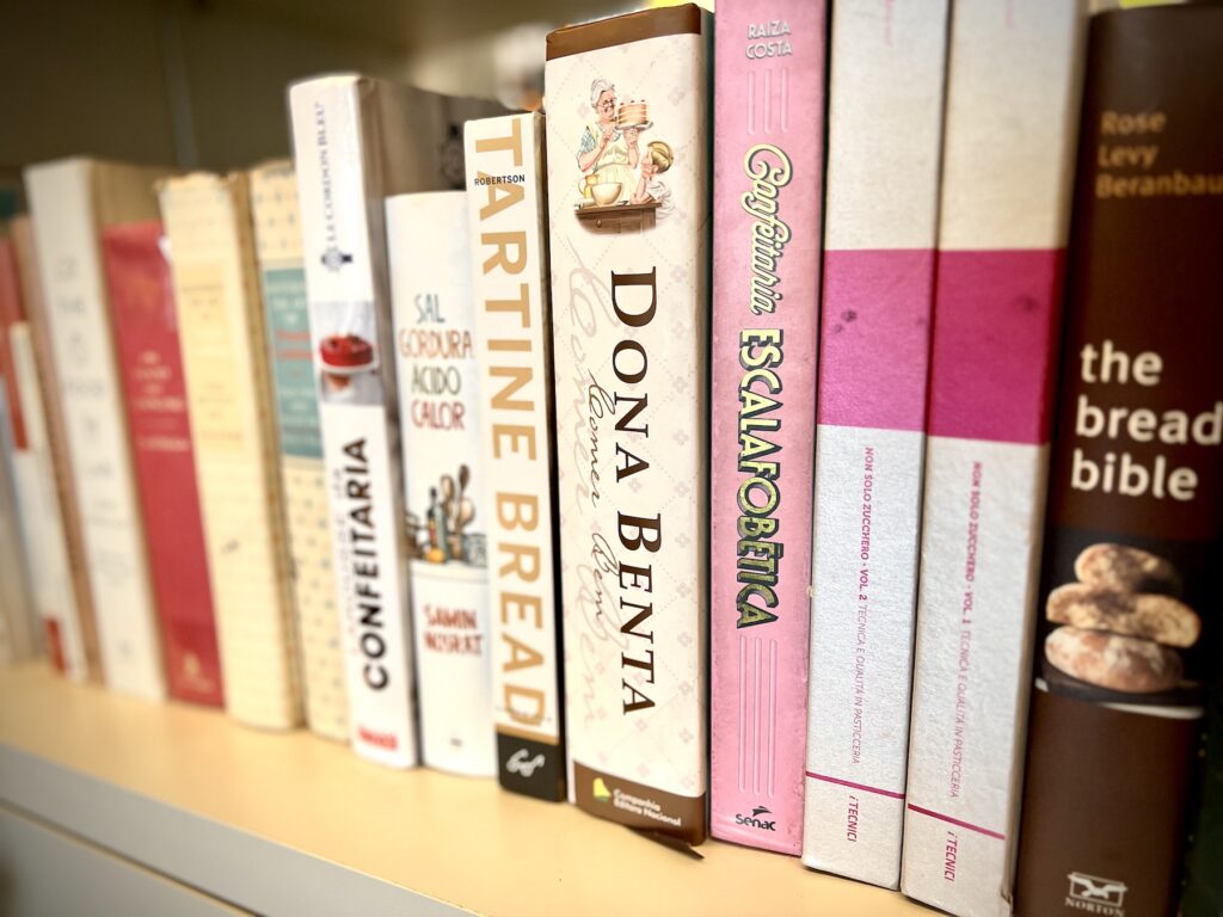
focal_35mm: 26
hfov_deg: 67.3
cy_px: 458
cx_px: 612
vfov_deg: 53.1
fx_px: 919
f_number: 1.5
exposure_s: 1/60
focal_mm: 5.7
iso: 100
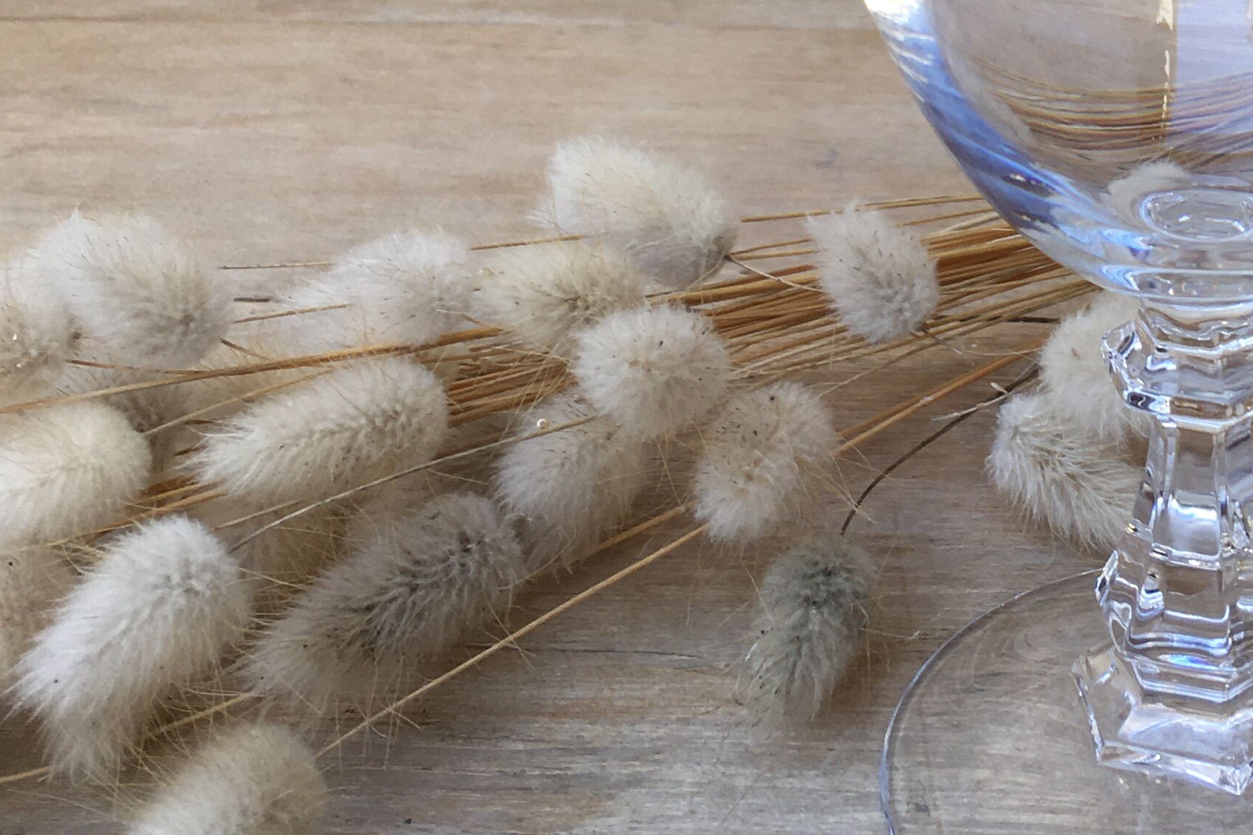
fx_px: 2471
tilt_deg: -21.2
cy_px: -62
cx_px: 1086
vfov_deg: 18.5
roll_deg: -0.5
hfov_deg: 27.6
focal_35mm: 71
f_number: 2.2
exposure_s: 1/100
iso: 25
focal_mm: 4.15
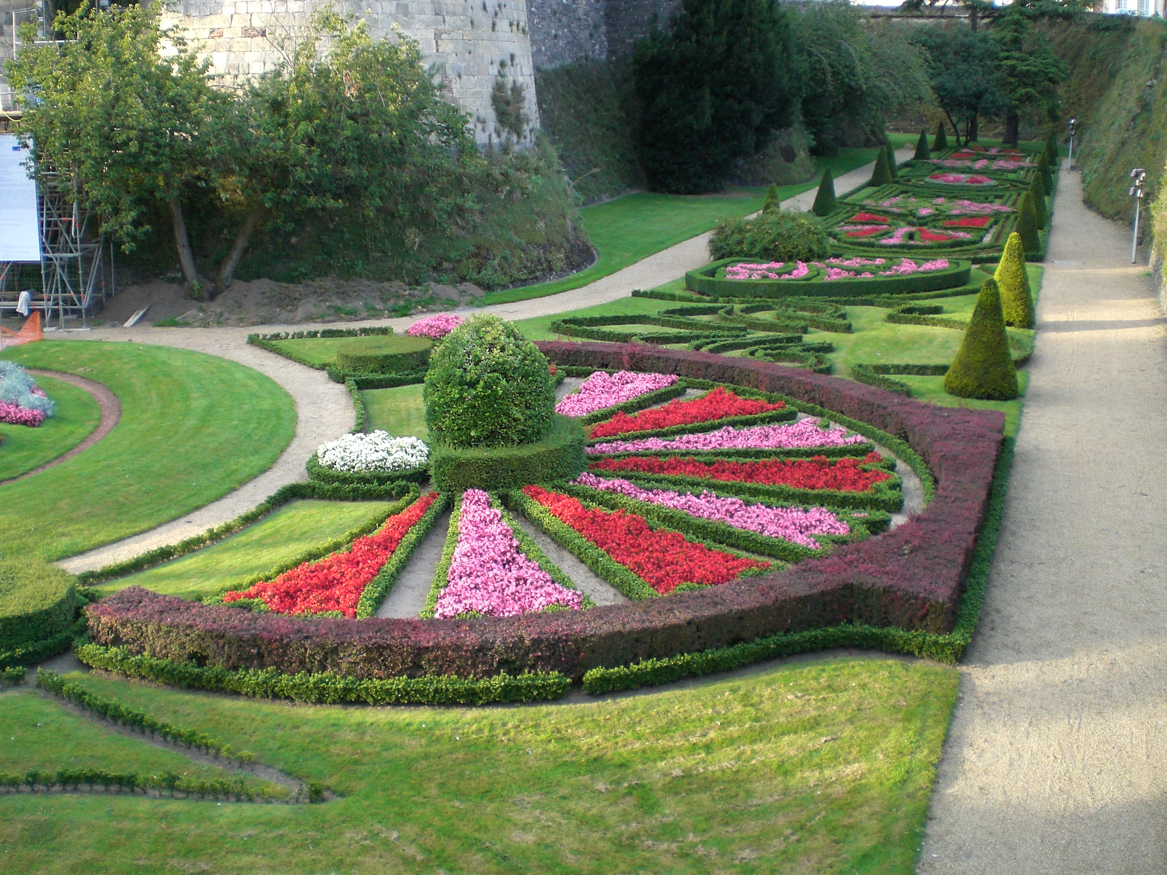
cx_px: 584
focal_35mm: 38
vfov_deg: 37.7
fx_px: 1281
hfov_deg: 49.0
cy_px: 438
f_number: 3.1
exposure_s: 1/100
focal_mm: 6.3
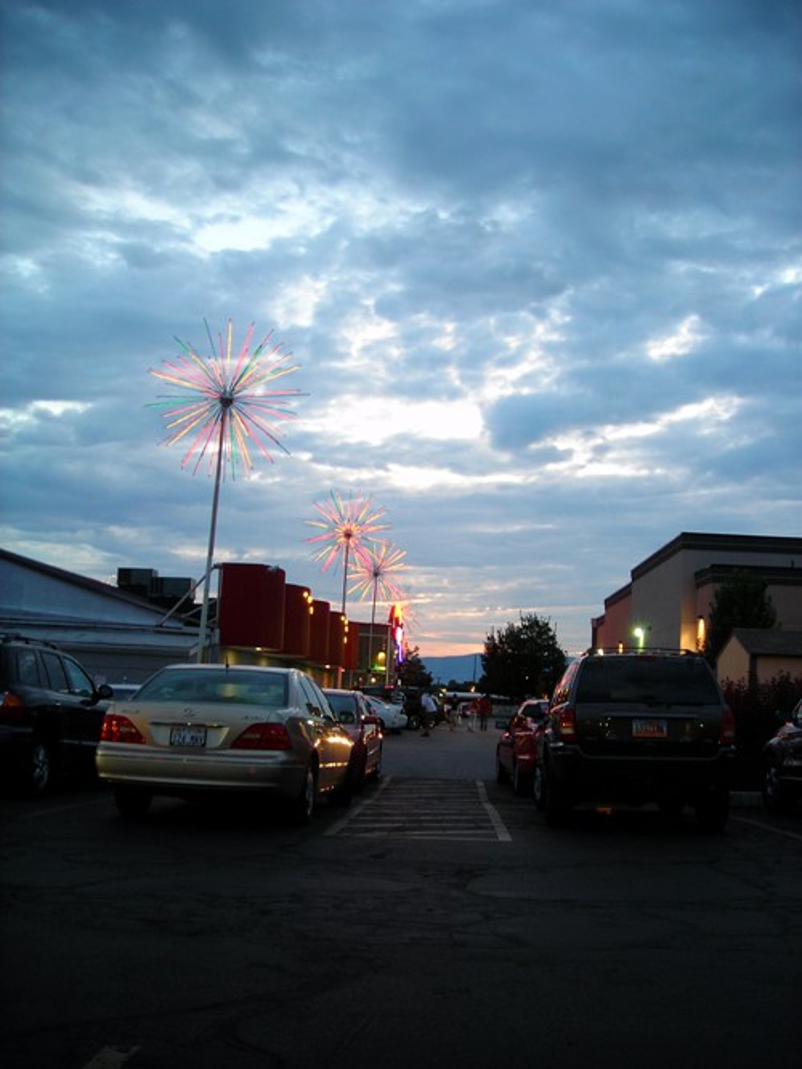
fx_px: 1174
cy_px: 534
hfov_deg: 37.7
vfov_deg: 49.0
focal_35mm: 38
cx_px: 401
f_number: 3.2
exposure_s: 1/3.9
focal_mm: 6.3
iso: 53
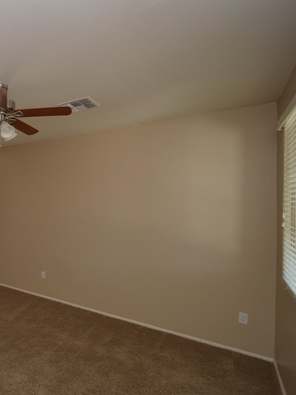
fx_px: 251
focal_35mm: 22
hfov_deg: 49.1
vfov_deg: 76.4
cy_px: 200
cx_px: -5
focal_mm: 10
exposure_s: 1/80
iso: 400
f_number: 4.5
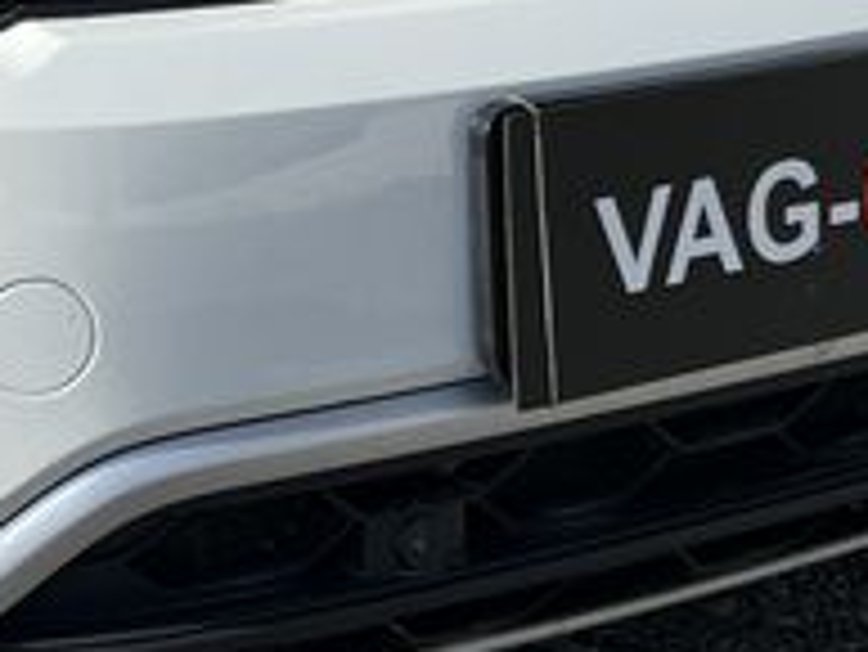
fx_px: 3111
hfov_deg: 15.4
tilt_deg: -9.9
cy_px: -36
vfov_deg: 11.8
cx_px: -139
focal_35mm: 124
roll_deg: -0.3
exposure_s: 1/6579
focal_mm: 5.7
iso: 50
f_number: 1.5
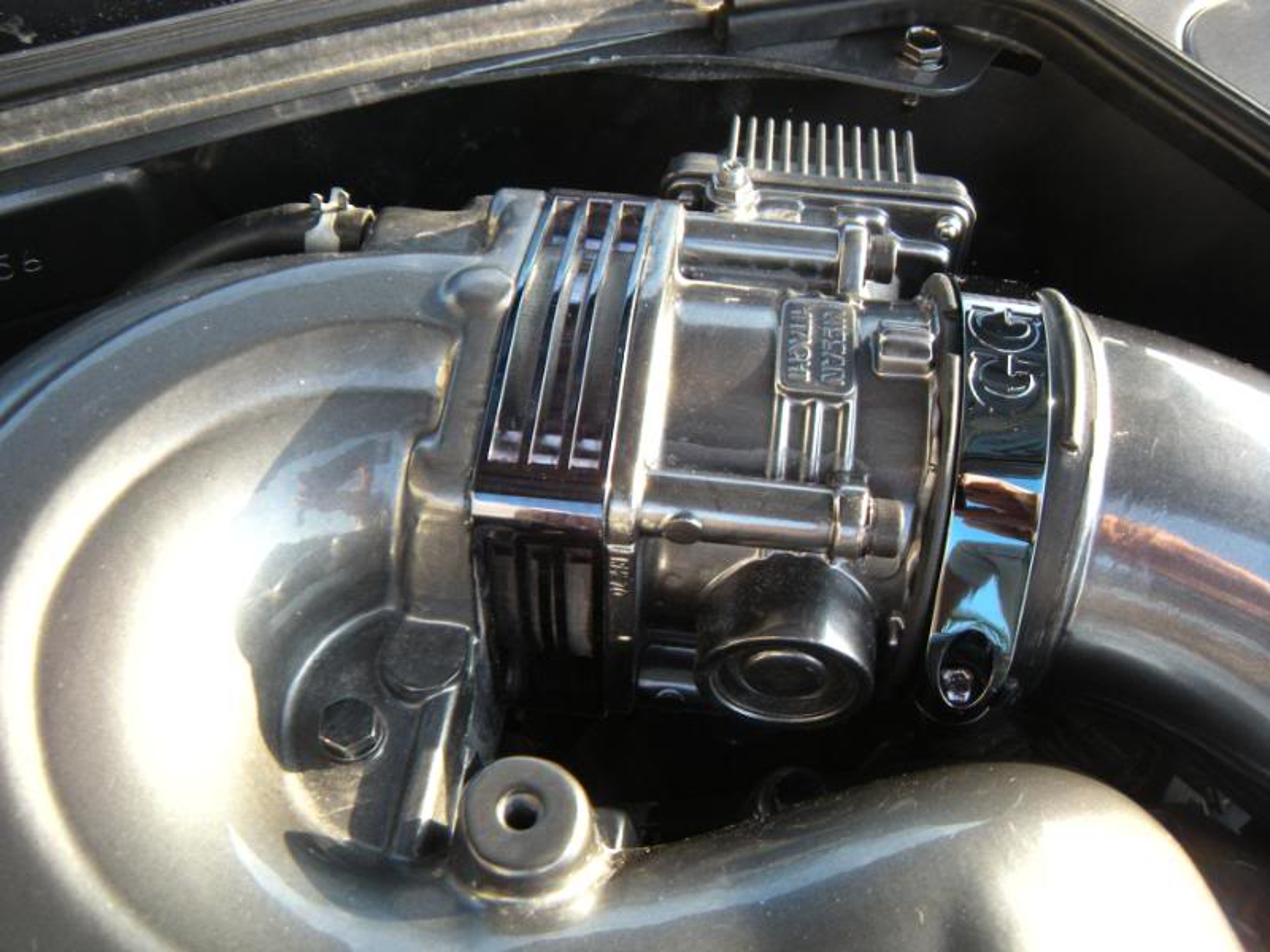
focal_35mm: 35
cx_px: 635
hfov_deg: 52.6
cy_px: 476
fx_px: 1284
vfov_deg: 40.7
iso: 80
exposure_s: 1/50
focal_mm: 5.9
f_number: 3.8
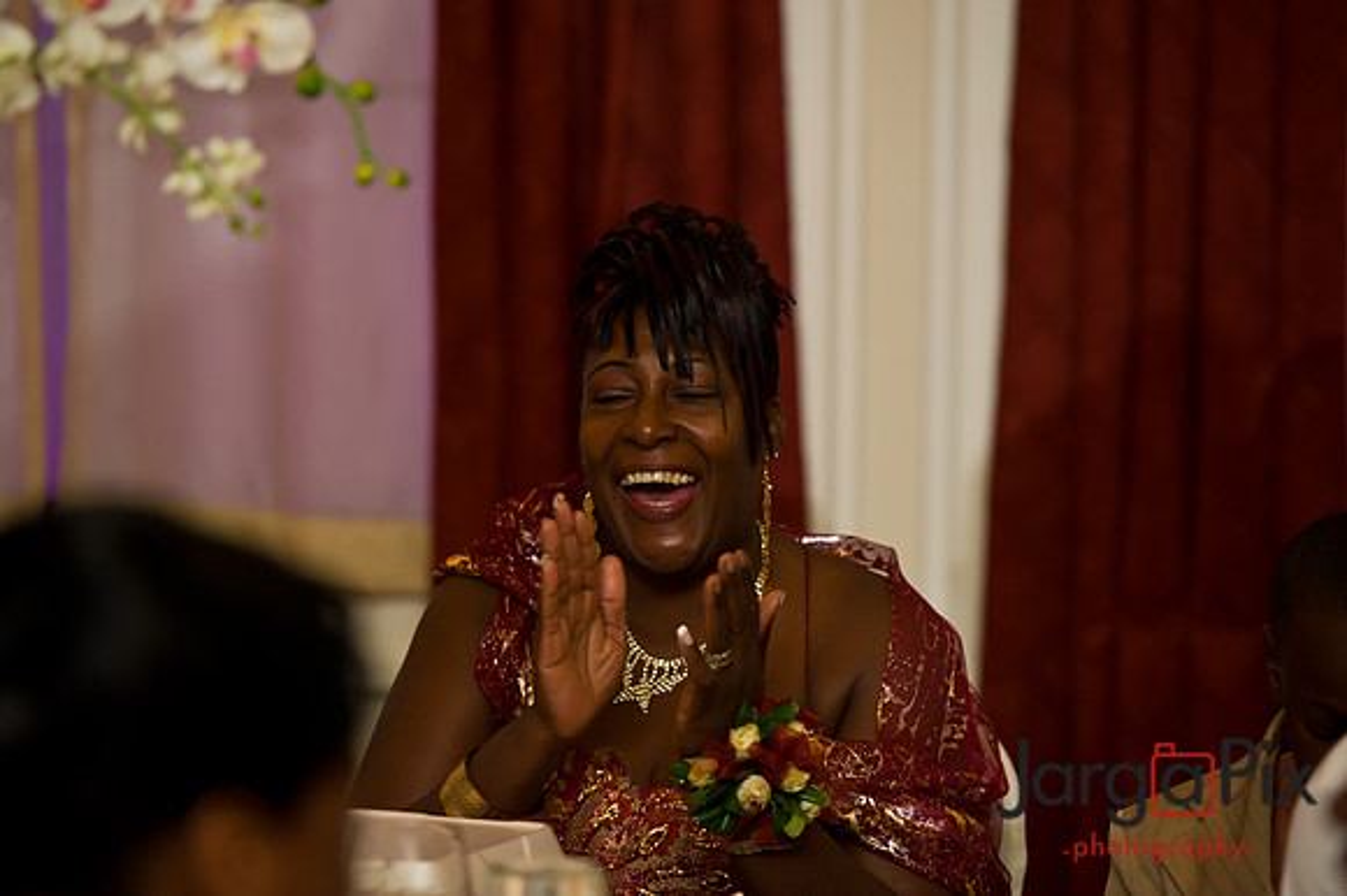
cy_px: 448
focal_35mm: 175
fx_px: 6544
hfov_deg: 11.8
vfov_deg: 7.8
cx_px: 674
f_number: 3.2
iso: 1600
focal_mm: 175
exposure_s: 1/125
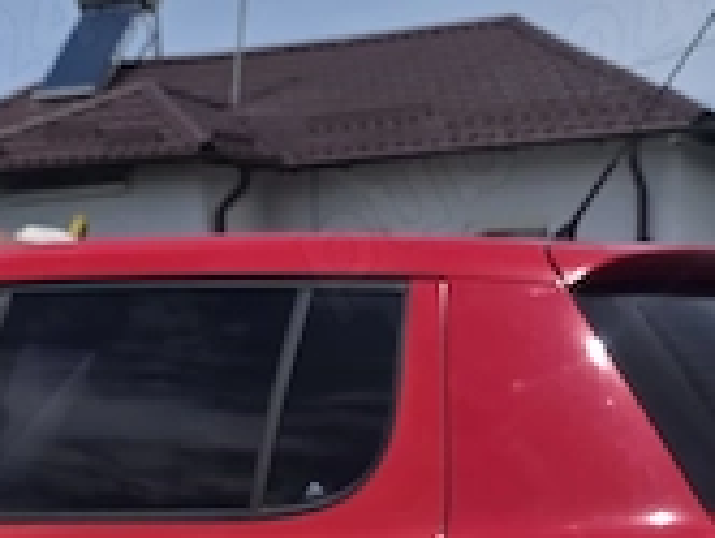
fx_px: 1717
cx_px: 267
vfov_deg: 16.4
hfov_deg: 23.5
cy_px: 792
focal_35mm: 83
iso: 50
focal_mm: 6.3
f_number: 1.7
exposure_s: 1/7944
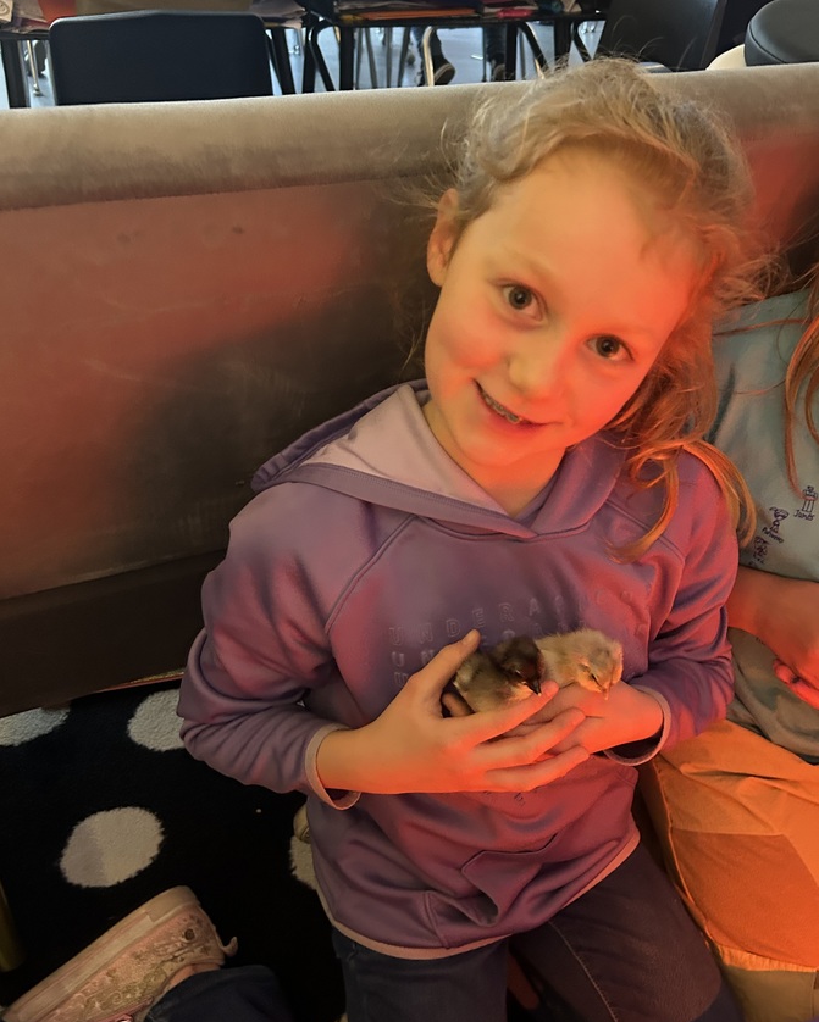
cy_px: 468
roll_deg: -3.7
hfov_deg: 47.0
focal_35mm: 31
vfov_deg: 57.1
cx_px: 467
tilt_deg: -35.1
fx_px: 939
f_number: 1.5
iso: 500
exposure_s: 1/40
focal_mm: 5.7
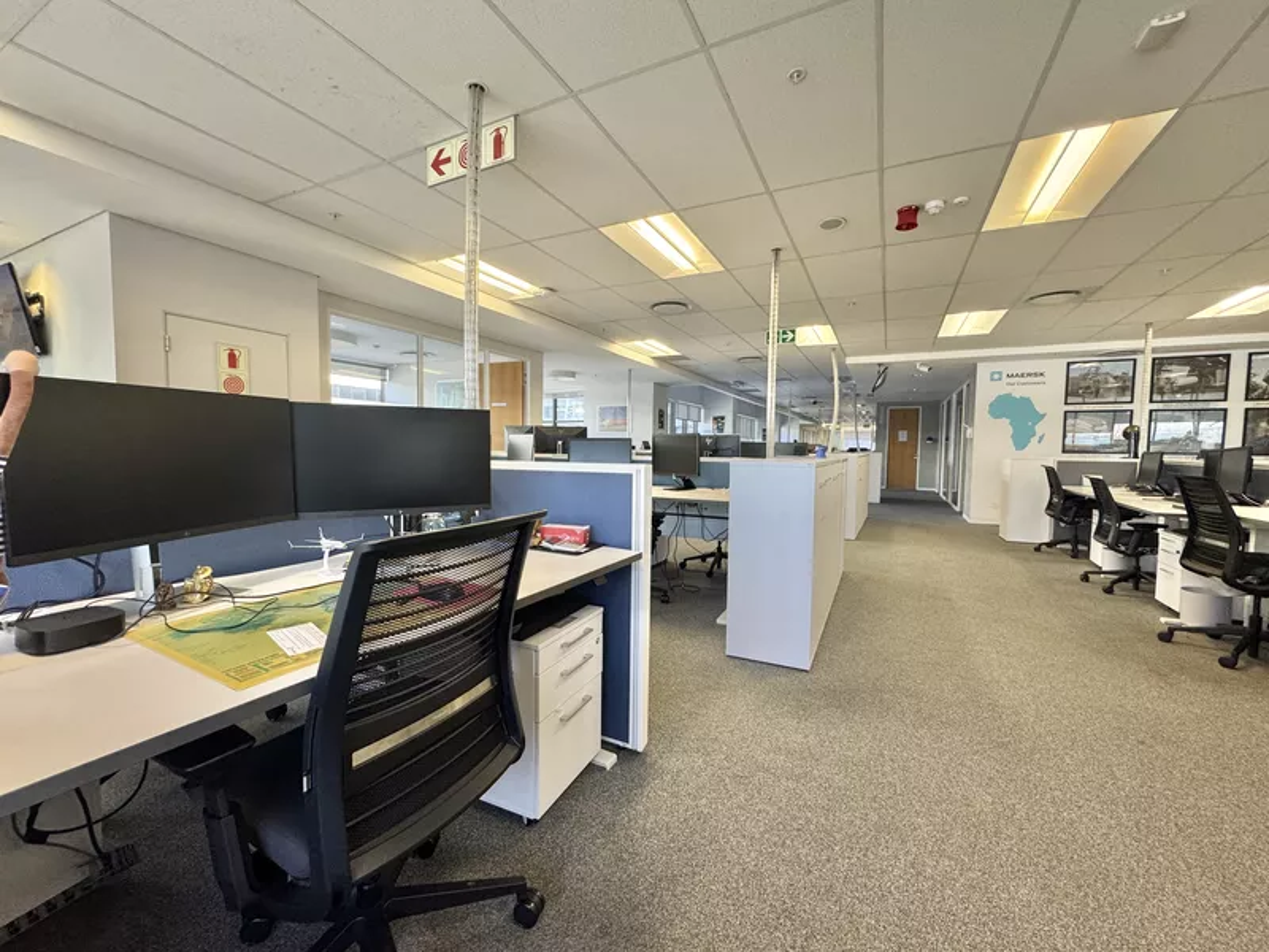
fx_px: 513
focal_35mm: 14
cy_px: 476
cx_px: 634
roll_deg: -1.3
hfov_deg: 102.1
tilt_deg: -3.4
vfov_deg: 85.7
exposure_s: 1/99
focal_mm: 2.22
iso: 160
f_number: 2.2
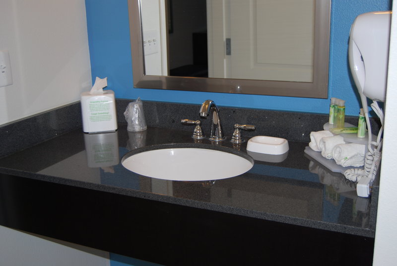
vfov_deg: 32.0
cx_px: 198
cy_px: 133
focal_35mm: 42
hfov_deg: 46.3
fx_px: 464
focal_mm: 28
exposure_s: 1/60
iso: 200
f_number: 4.2
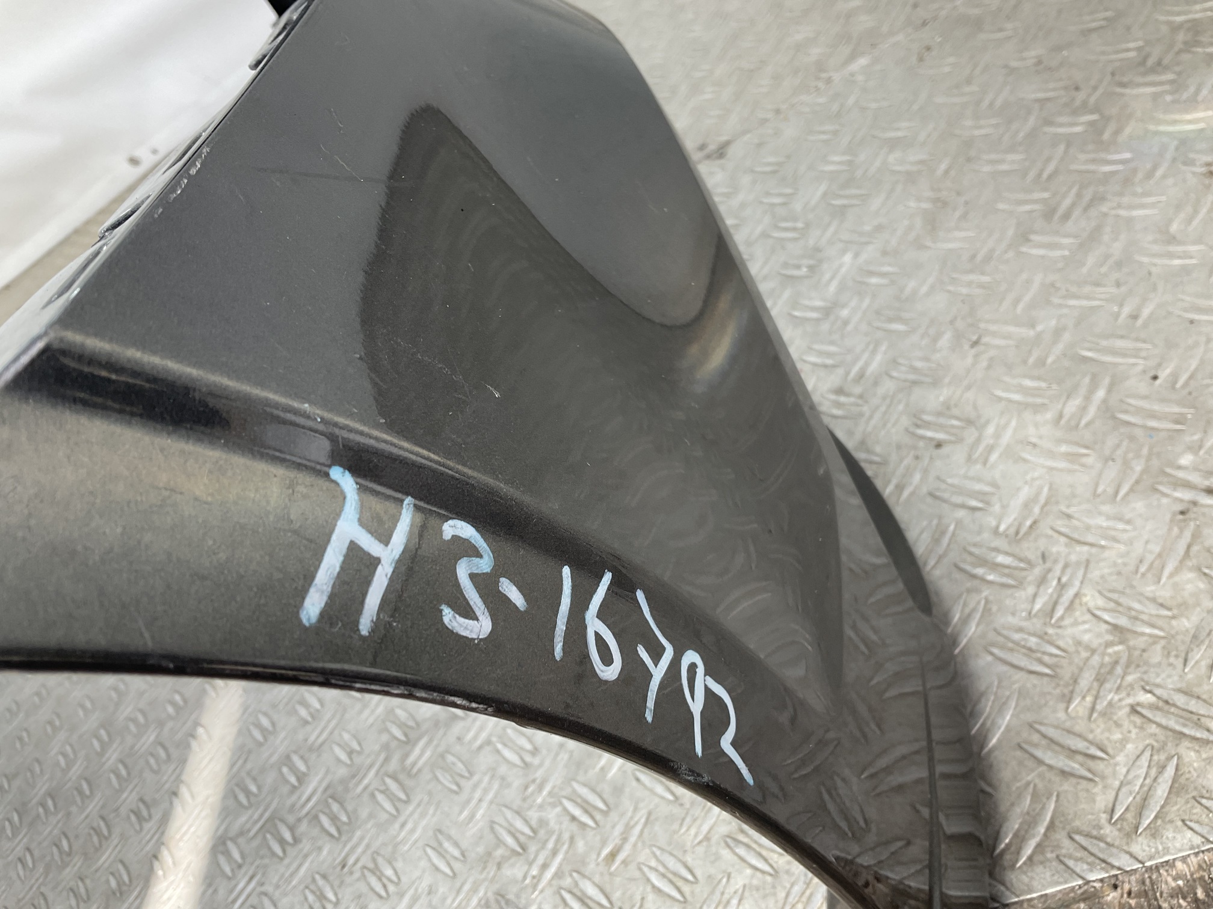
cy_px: 454
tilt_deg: -37.5
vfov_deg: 48.2
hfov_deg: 61.7
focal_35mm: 29
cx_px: 606
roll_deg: +42.2
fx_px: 1016
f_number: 1.8
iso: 25
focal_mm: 3
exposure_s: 1/100
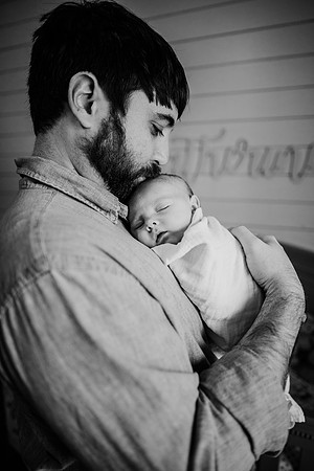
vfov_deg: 73.7
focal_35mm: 24
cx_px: 157
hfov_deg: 53.1
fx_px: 314
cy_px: 236
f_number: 2
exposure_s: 1/320
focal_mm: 24
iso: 640
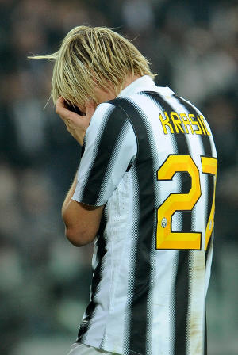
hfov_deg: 3.3
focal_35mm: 420
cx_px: 119
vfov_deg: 4.9
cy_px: 178
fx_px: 4152
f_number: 4
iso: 1600
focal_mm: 420
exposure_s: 1/1000
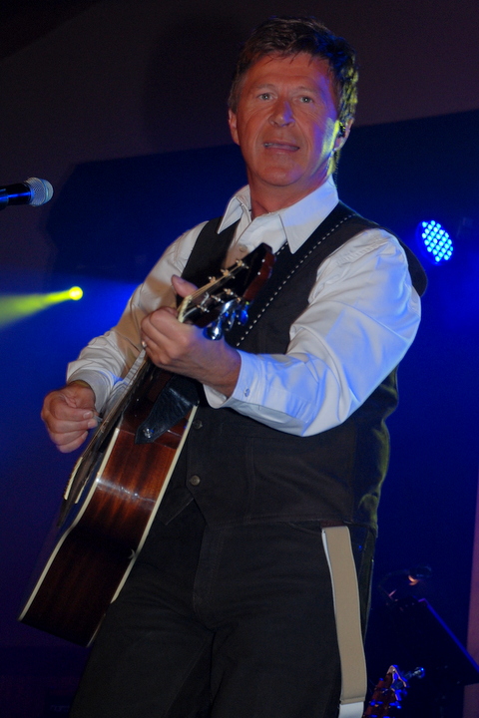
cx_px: 240
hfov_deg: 14.7
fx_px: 1856
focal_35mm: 93
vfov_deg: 21.9
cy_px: 359
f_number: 5.3
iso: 320
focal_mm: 62
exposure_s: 1/60
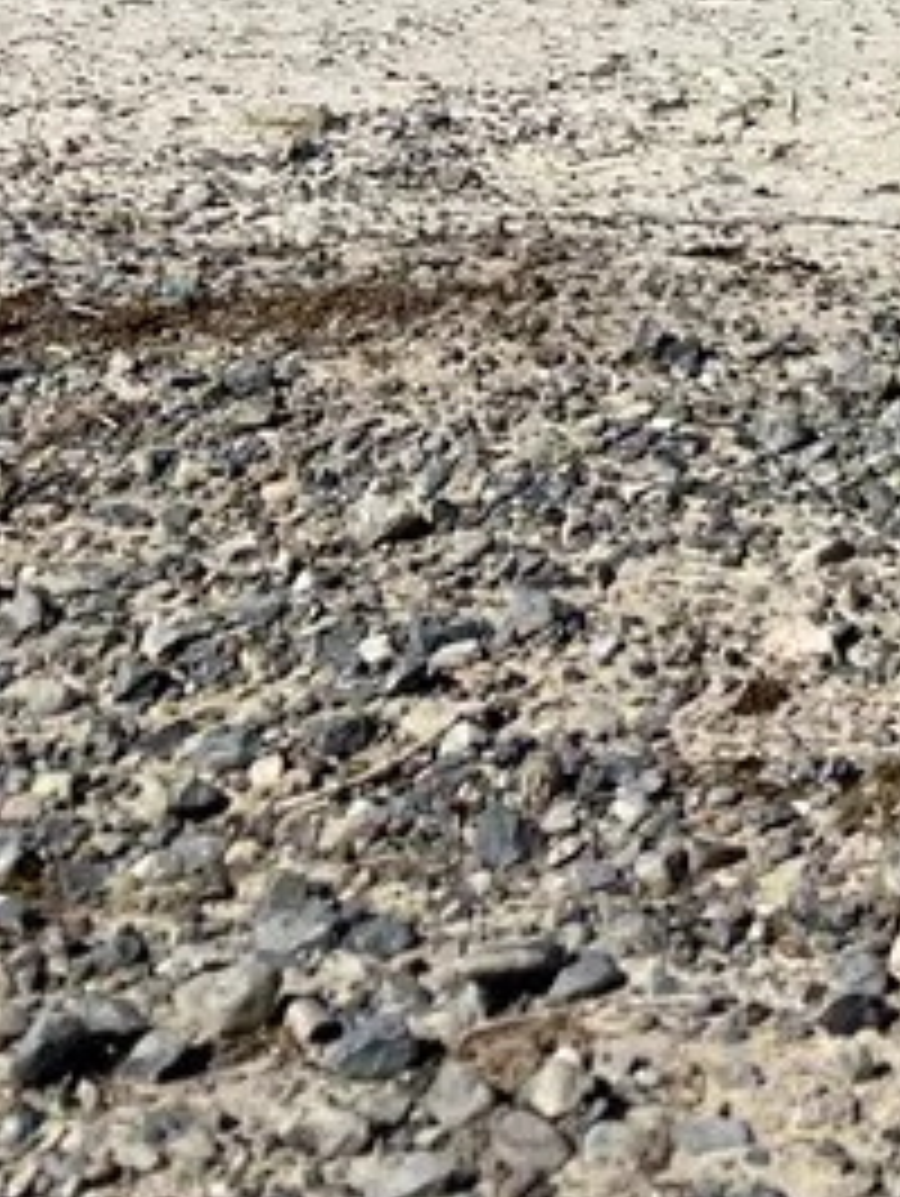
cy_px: -774
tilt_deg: -0.1
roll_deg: +1.5
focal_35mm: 100
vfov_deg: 17.1
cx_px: 1719
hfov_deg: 13.1
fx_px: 3461
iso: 50
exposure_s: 1/9901
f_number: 1.6
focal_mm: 5.1
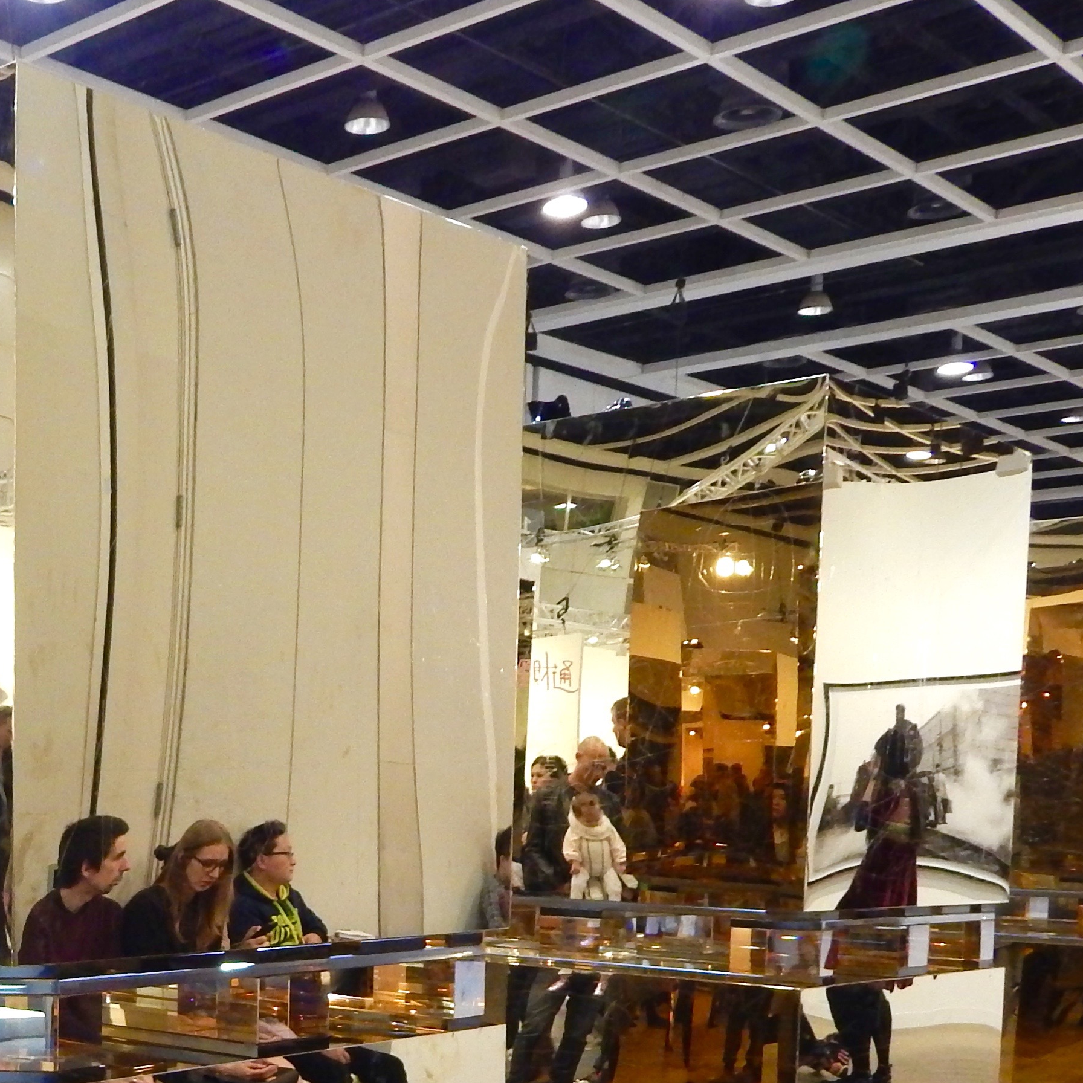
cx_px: 42
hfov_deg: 31.8
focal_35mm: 50
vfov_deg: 32.6
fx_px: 1770
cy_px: 943
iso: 320
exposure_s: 1/30
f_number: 3
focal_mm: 4
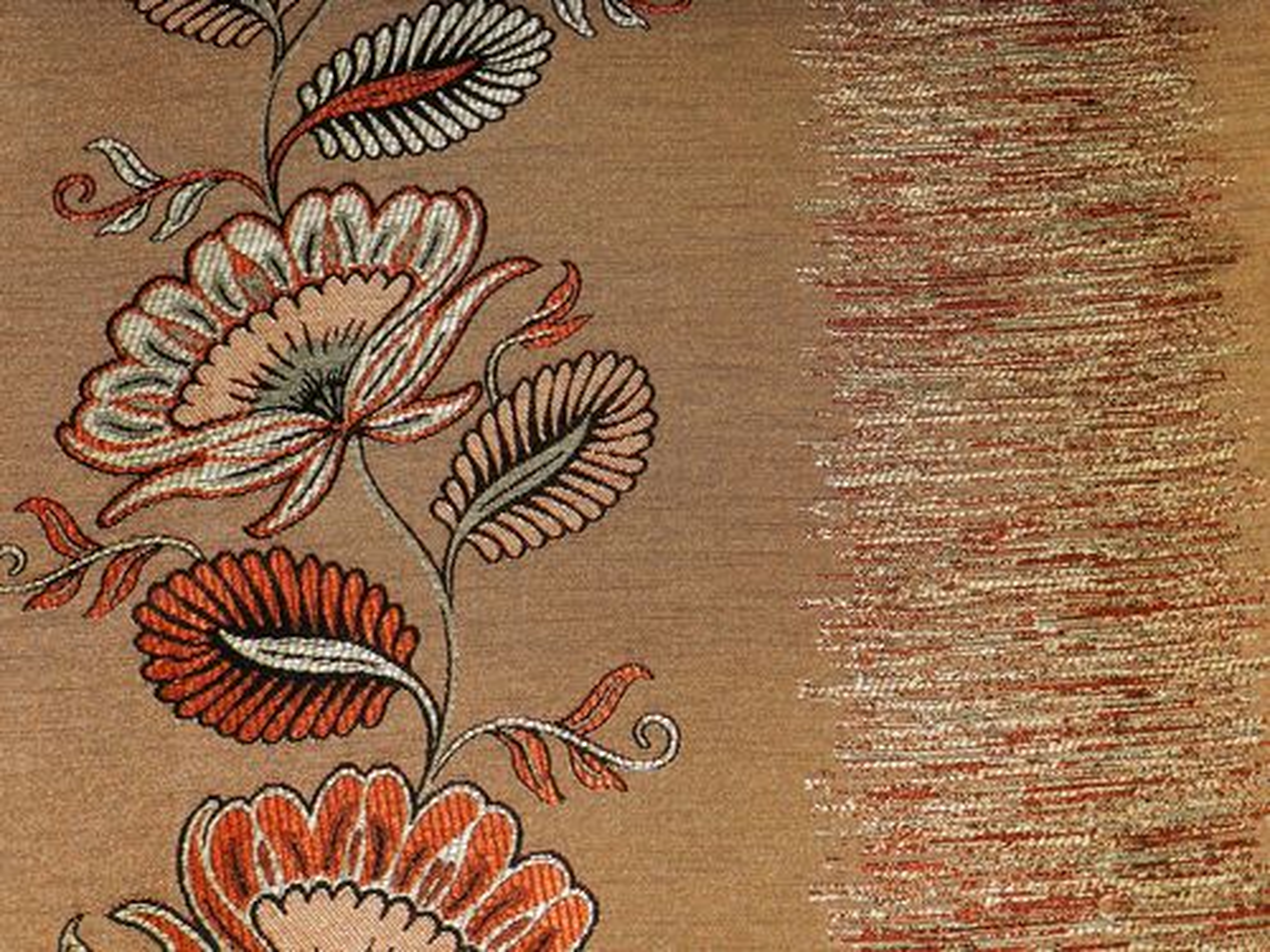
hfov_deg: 32.2
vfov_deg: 24.4
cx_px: 635
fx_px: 2201
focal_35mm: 60
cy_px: 476
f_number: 4.6
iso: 200
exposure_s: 1/30
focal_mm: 10.7
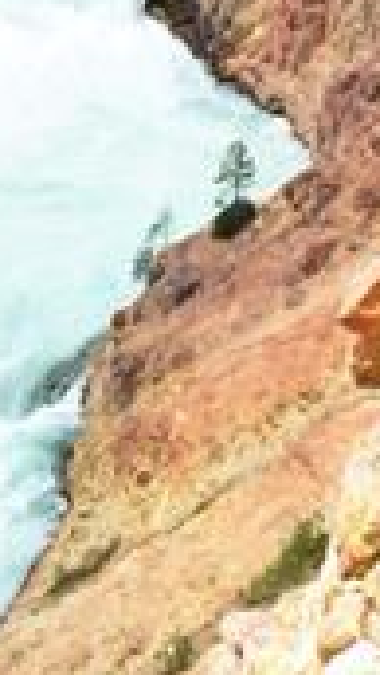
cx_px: -435
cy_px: 440
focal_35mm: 435
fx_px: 7777
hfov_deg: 2.8
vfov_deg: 5.0
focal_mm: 62
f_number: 11
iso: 110
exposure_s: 1/125
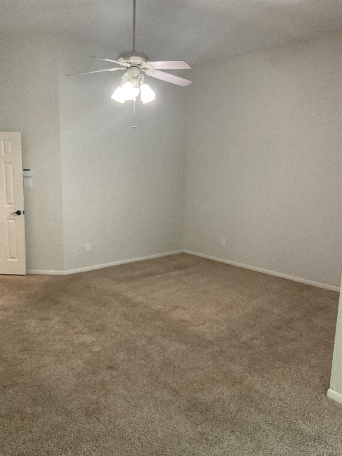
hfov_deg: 48.2
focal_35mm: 29
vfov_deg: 61.7
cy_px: 228
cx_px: 171
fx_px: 382
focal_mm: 3
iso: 125
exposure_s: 1/60
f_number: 1.8
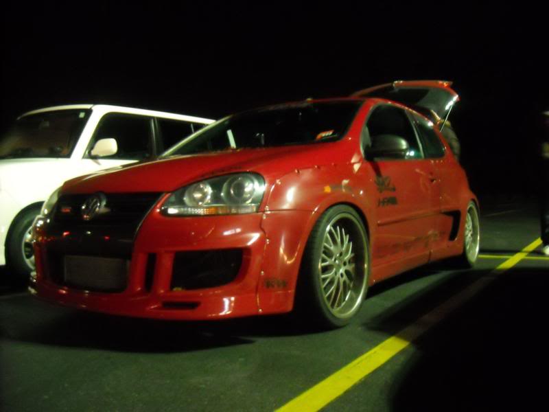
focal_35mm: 35
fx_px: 555
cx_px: 274
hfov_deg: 52.6
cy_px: 206
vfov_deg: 40.7
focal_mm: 5.7
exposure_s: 1/4
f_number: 2.8
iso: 800
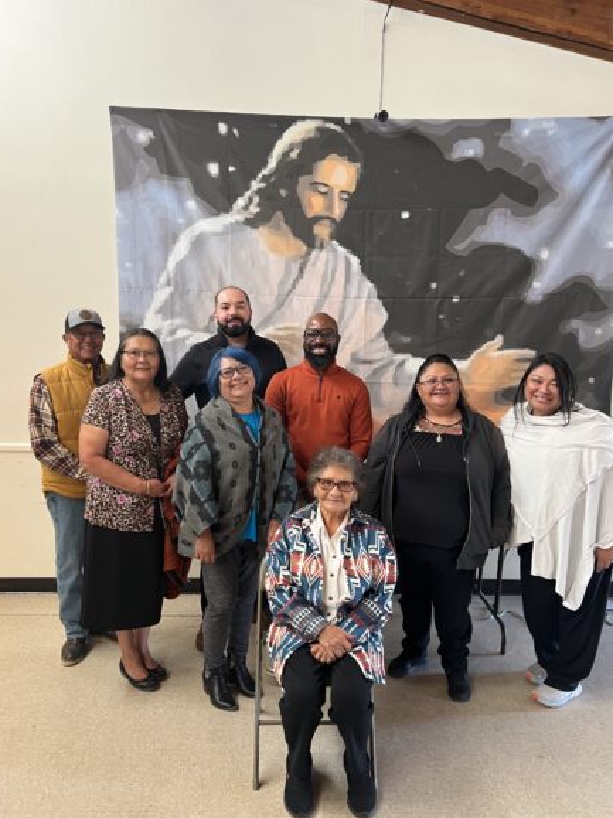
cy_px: 423
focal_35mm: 27
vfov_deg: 65.3
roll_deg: -1.9
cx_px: 302
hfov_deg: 51.3
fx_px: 638
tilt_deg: -7.5
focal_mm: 5.7
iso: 125
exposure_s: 1/60
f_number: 1.5
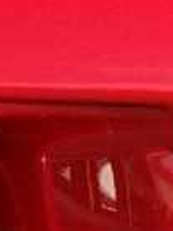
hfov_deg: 3.0
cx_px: 128
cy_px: 245
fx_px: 3312
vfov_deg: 4.0
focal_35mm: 497
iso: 100
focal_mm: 46.87
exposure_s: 1/180
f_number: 5.6
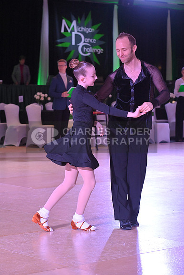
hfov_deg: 13.4
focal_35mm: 102
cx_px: 92
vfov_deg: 20.0
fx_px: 781
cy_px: 138
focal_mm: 102
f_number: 7.1
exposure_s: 1/400
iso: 5000
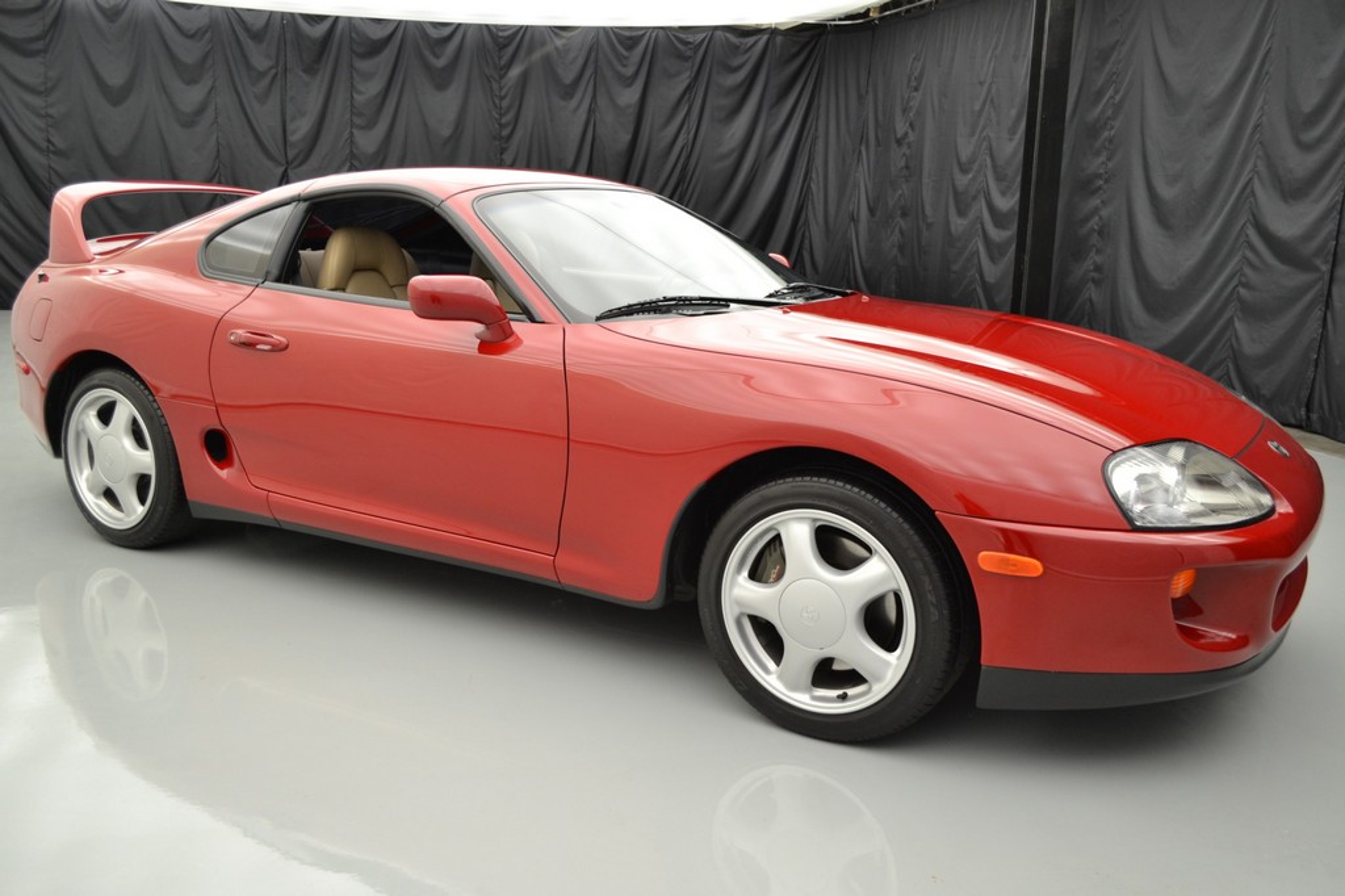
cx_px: 672
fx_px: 1120
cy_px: 448
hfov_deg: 61.9
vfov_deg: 43.6
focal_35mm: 30
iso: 400
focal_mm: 20
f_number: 3.8
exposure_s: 1/60
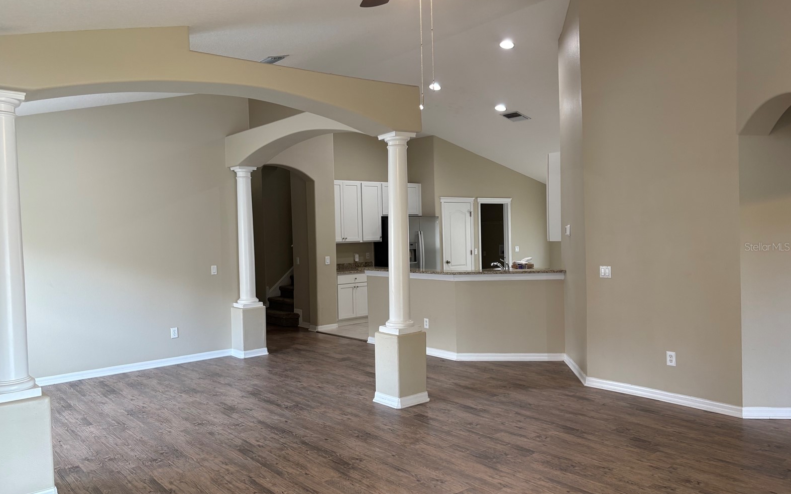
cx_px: 390
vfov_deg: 44.5
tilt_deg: -0.3
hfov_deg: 66.5
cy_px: 246
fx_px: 604
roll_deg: +2.3
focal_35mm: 28
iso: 80
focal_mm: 5.96
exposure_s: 1/60
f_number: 1.6
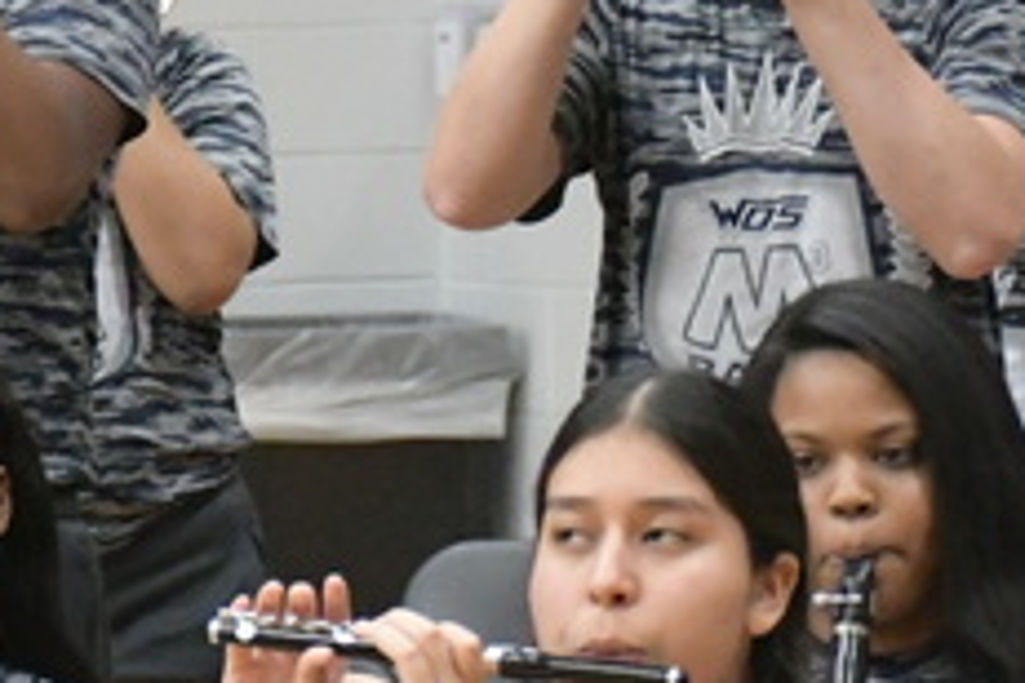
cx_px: 648
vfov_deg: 3.1
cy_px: 574
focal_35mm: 439
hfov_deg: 4.7
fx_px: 12498
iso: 8000
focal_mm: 66
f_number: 5
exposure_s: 1/800
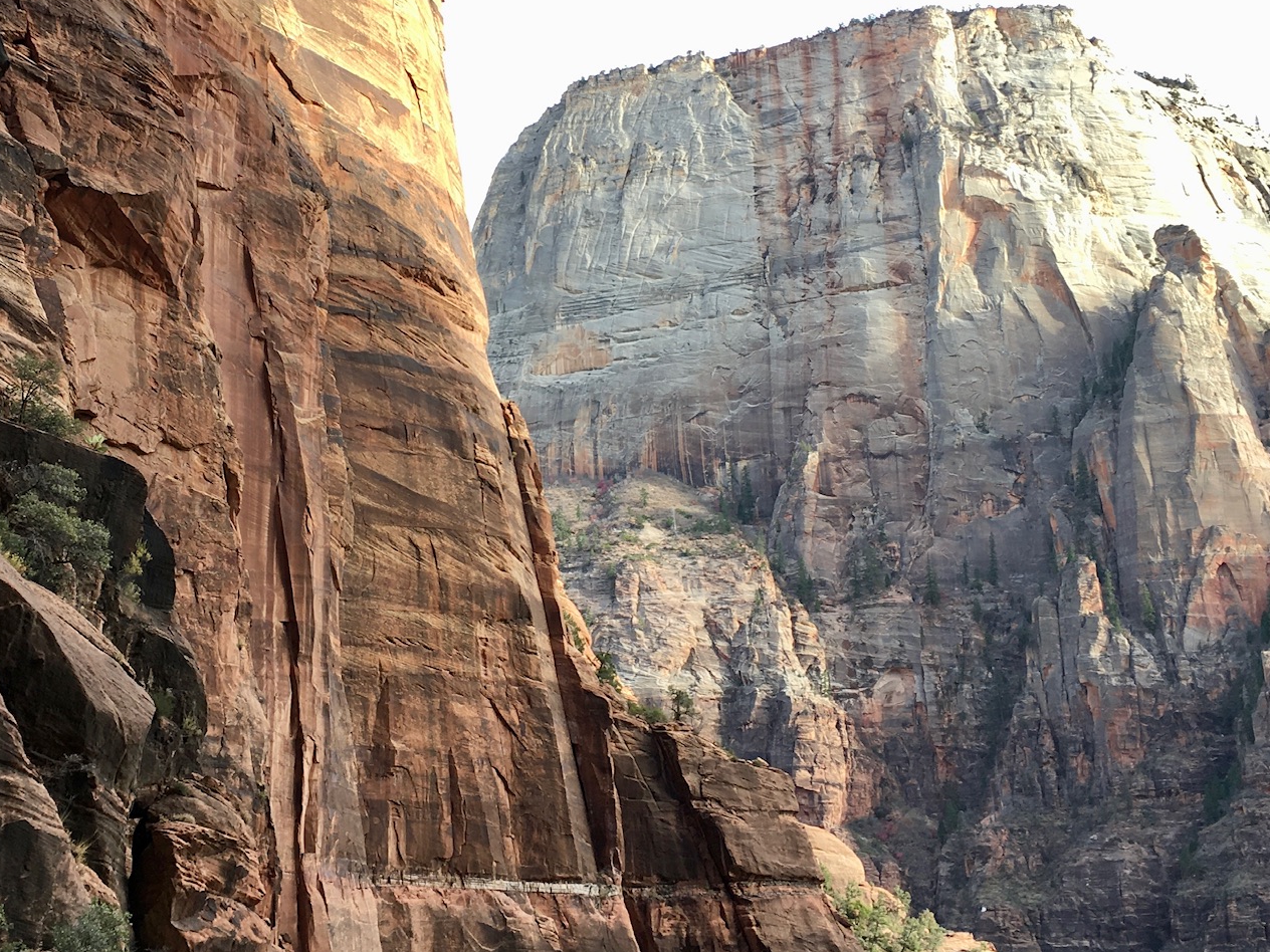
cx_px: 506
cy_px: 338
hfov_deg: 40.3
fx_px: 1724
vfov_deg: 30.7
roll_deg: +2.4
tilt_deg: +18.7
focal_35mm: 47
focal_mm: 4.15
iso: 25
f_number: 2.2
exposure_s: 1/168
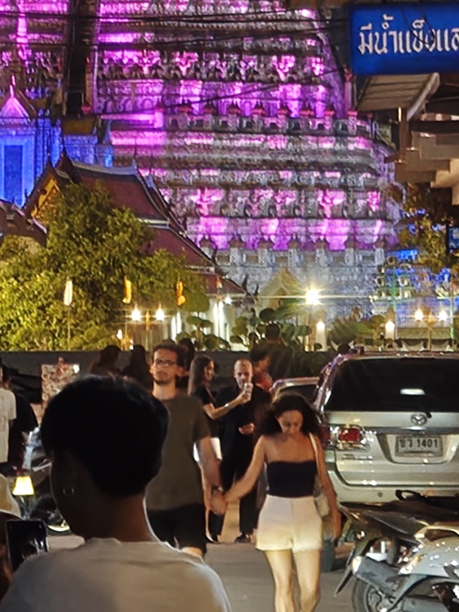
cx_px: 167
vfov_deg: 5.4
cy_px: -49
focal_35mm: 364
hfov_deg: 4.1
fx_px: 6434
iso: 1227
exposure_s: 1/20
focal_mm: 13.3
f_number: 2.55
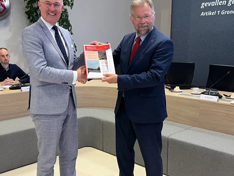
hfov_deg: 42.9
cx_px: 113
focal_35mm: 44
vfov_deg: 32.9
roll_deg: +0.6
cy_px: 92
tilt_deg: -8.9
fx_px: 297
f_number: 1.5
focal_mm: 5.7
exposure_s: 1/60
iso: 200
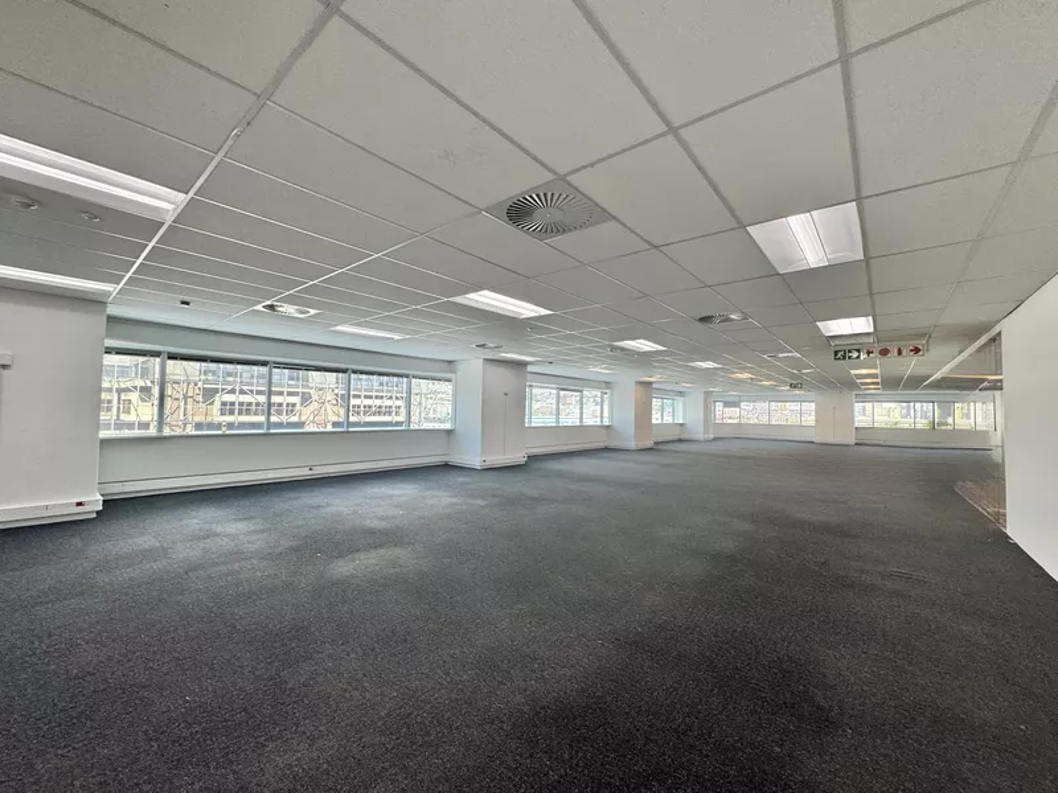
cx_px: 529
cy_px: 396
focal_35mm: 14
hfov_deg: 102.1
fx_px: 428
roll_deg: -1.5
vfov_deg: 85.7
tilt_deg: +1.1
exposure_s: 1/99
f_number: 2.2
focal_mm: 2.22
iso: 125
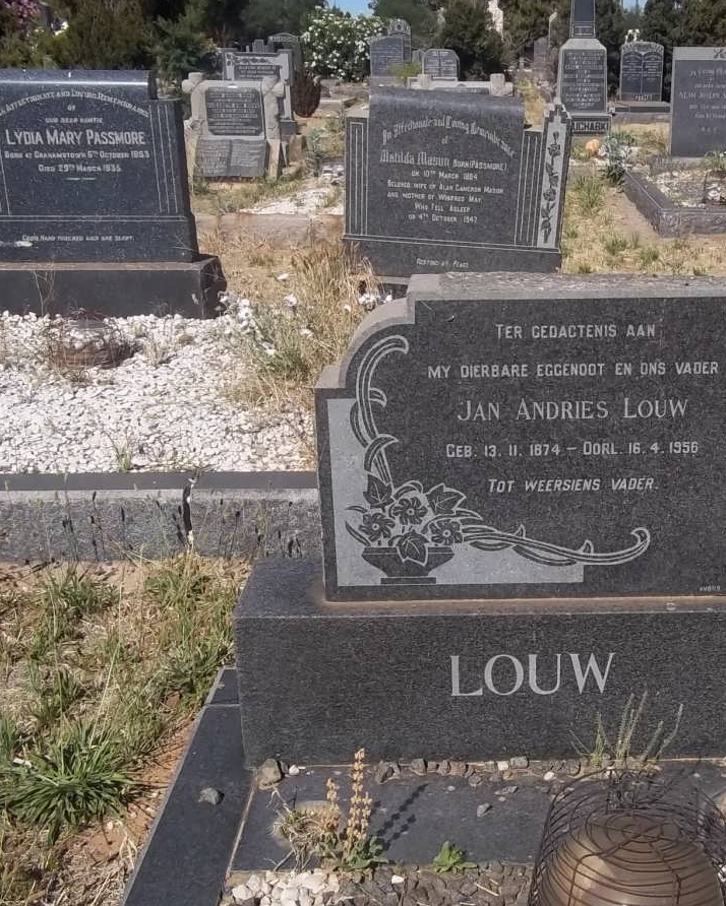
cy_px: 454
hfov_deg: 35.1
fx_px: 1128
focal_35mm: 42
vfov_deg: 43.8
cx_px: 526
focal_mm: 5.7
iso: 80
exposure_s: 1/640
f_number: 5.5
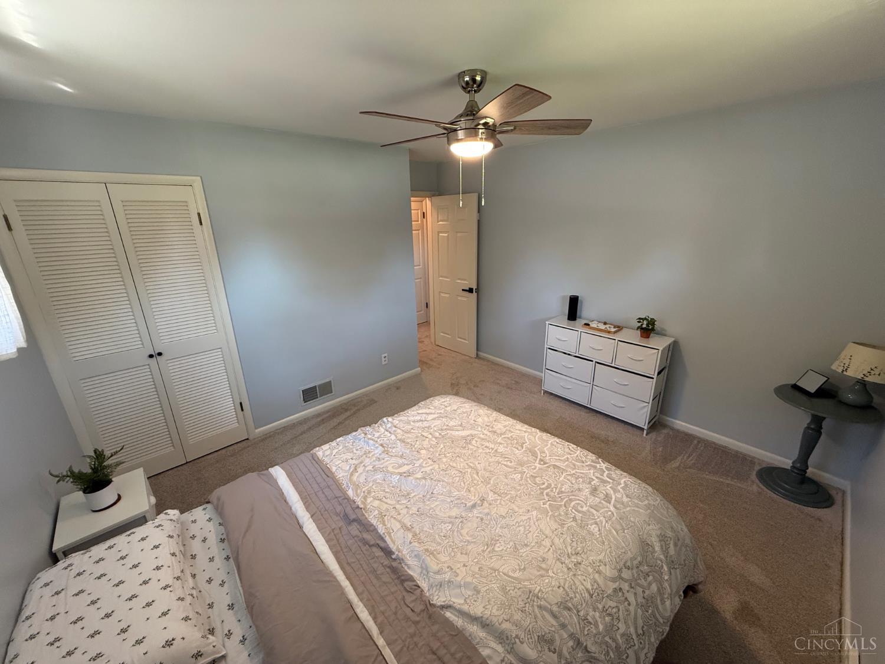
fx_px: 358
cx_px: 442
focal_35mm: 14
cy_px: 332
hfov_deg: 102.1
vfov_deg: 85.7
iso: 250
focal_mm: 2.22
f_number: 2.2
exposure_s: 1/120
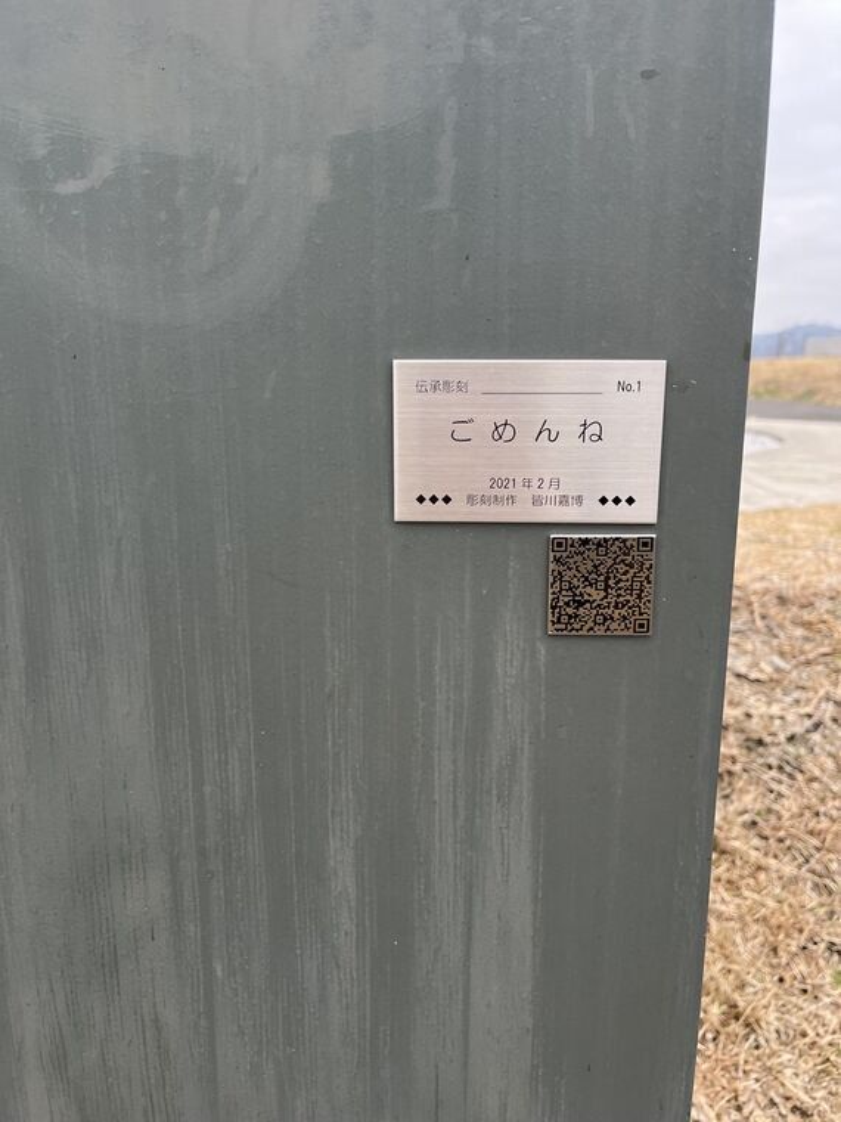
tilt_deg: -12.5
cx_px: 420
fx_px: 842
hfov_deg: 53.1
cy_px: 561
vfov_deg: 67.3
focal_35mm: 26
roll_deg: -0.6
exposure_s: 1/121
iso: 125
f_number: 1.6
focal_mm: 5.1
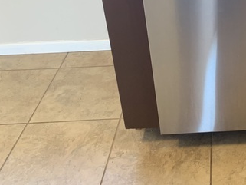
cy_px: 10
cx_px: 236
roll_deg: -0.2
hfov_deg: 33.1
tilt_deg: -28.1
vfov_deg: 26.0
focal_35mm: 54
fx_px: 384
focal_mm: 4.25
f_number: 1.8
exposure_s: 1/60
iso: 125
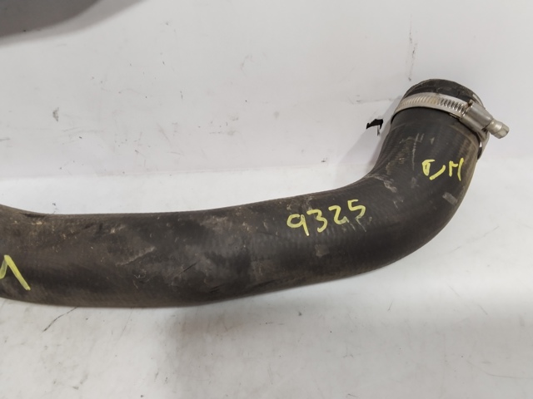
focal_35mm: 26
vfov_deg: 53.1
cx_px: 266
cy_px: 200
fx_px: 400
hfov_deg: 67.3
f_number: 2
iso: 71
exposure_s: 1/100
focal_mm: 2.78
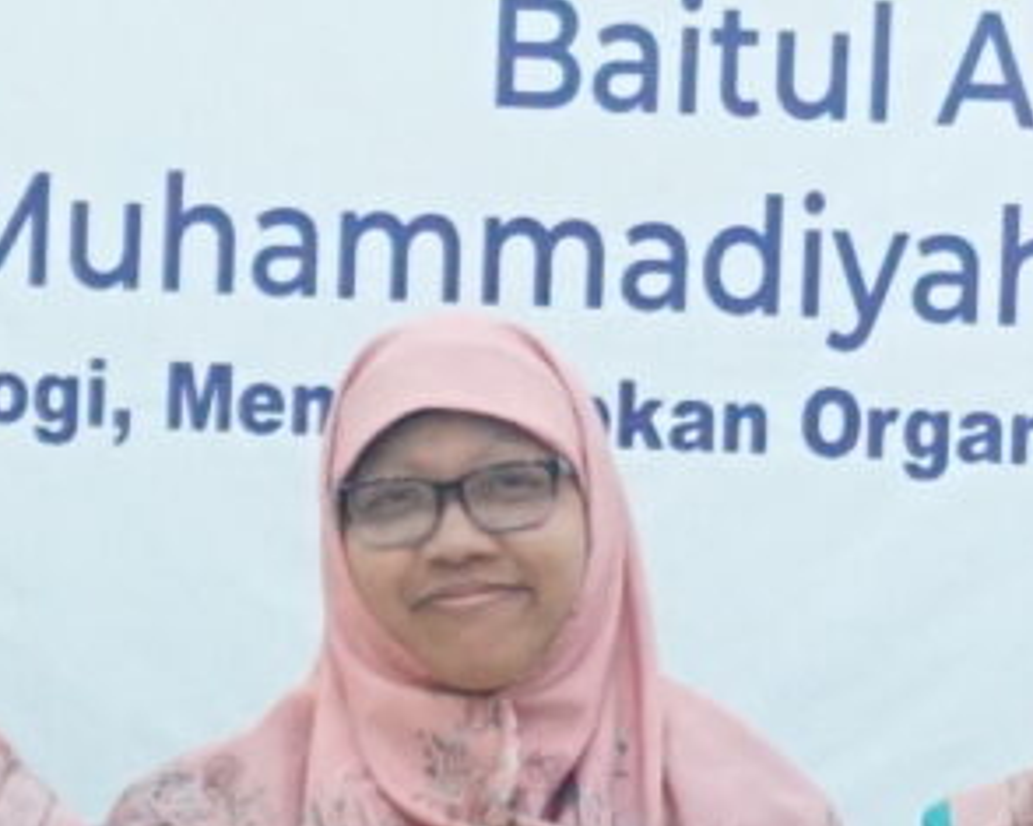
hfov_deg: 9.8
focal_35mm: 196
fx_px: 5990
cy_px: 1202
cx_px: 994
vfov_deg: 7.8
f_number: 3.5
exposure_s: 1/60
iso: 2500
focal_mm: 16
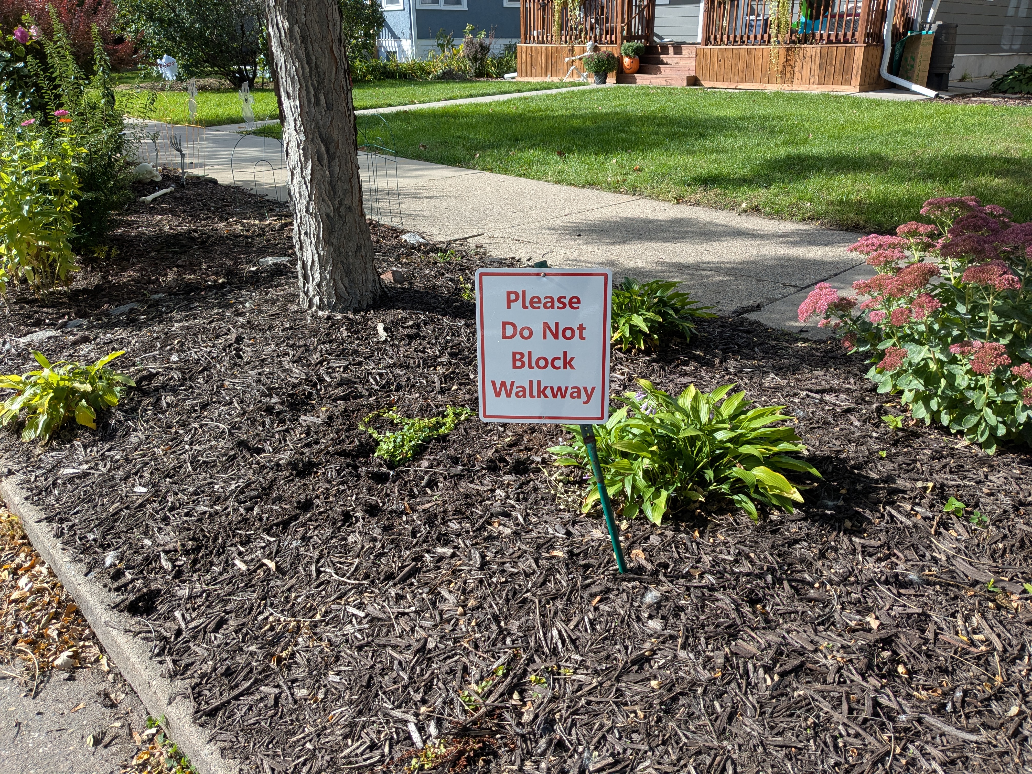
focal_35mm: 27
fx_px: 805
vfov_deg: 51.4
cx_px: 516
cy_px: 387
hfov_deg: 65.3
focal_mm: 4.38
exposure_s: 1/1799
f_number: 1.73
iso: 57
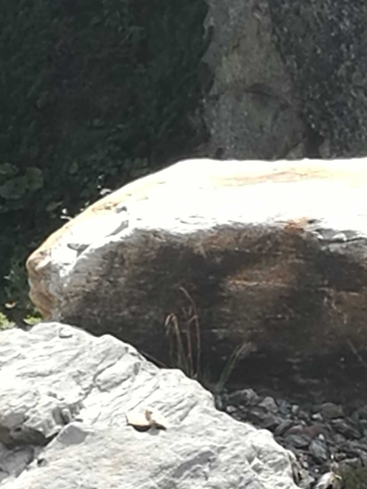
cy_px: 285
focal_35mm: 275
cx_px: 165
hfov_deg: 5.4
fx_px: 3886
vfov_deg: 7.2
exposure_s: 1/577
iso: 50
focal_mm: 4.5
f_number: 2.2
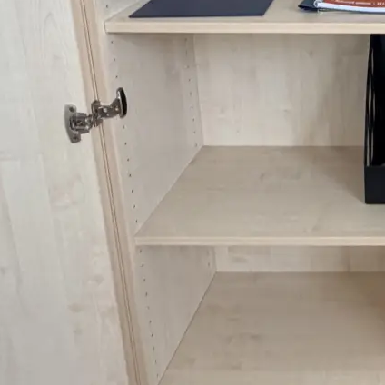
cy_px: 25
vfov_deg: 29.1
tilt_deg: -16.1
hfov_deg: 27.0
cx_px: 461
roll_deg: -0.2
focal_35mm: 56
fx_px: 705
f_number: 2.2
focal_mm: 2.22
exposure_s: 1/121
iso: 320
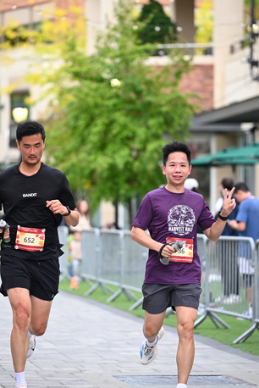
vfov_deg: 12.7
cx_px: 118
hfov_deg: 8.5
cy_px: 188
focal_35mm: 162
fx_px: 1745
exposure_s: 1/1250
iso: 640
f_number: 2.8
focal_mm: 135
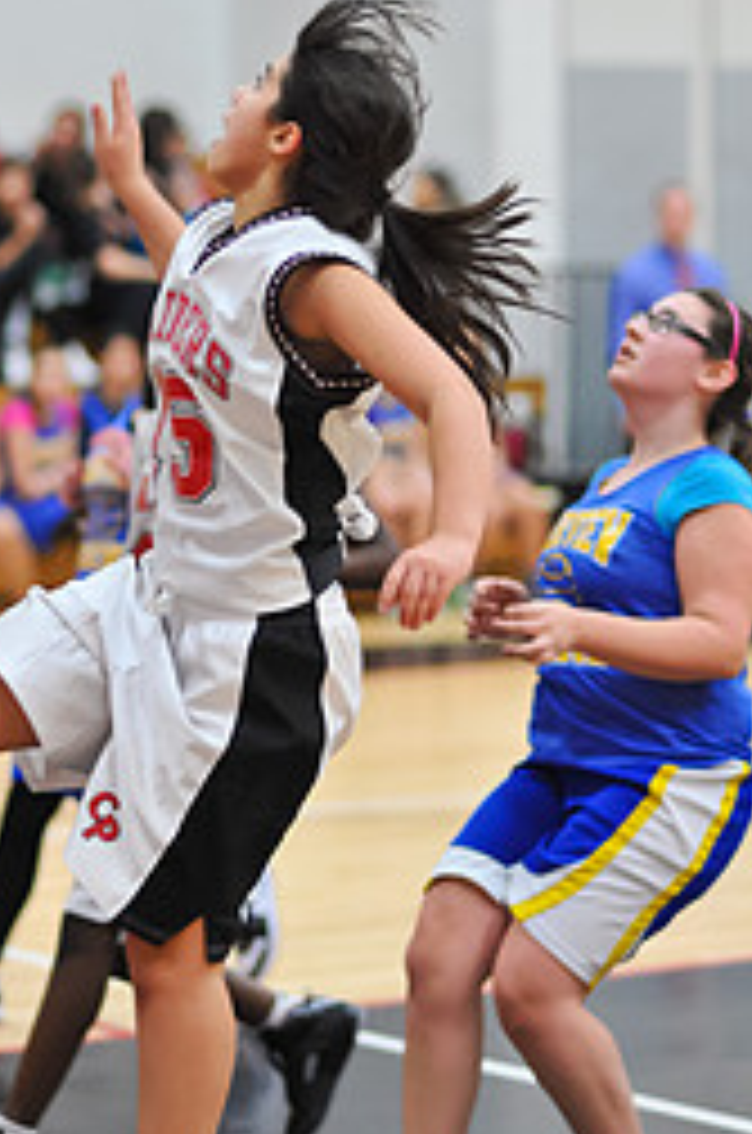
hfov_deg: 9.0
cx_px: 313
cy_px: 446
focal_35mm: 152
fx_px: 4782
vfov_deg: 13.5
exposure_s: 1/500
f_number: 2
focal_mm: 85
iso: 1600
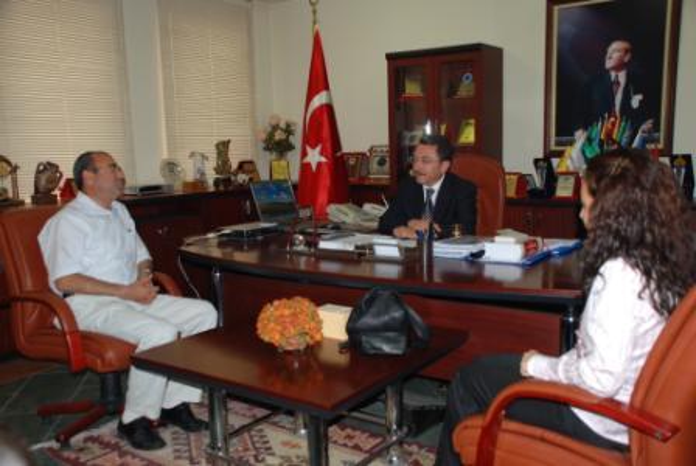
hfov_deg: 53.1
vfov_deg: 37.0
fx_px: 697
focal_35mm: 36
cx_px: 348
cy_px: 233
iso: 320
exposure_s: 1/60
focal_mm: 24
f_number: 4
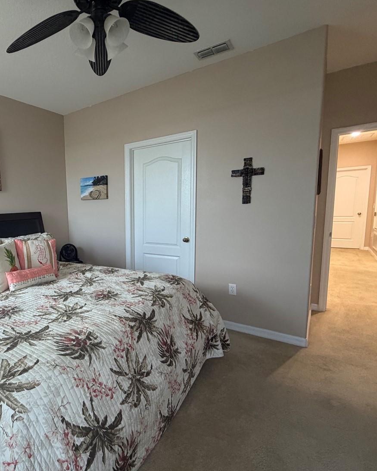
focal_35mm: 20
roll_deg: +2.3
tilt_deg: -6.5
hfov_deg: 63.1
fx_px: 279
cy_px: 243
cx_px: 83
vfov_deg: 80.3
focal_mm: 2.22
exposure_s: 1/60
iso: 250
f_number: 2.2
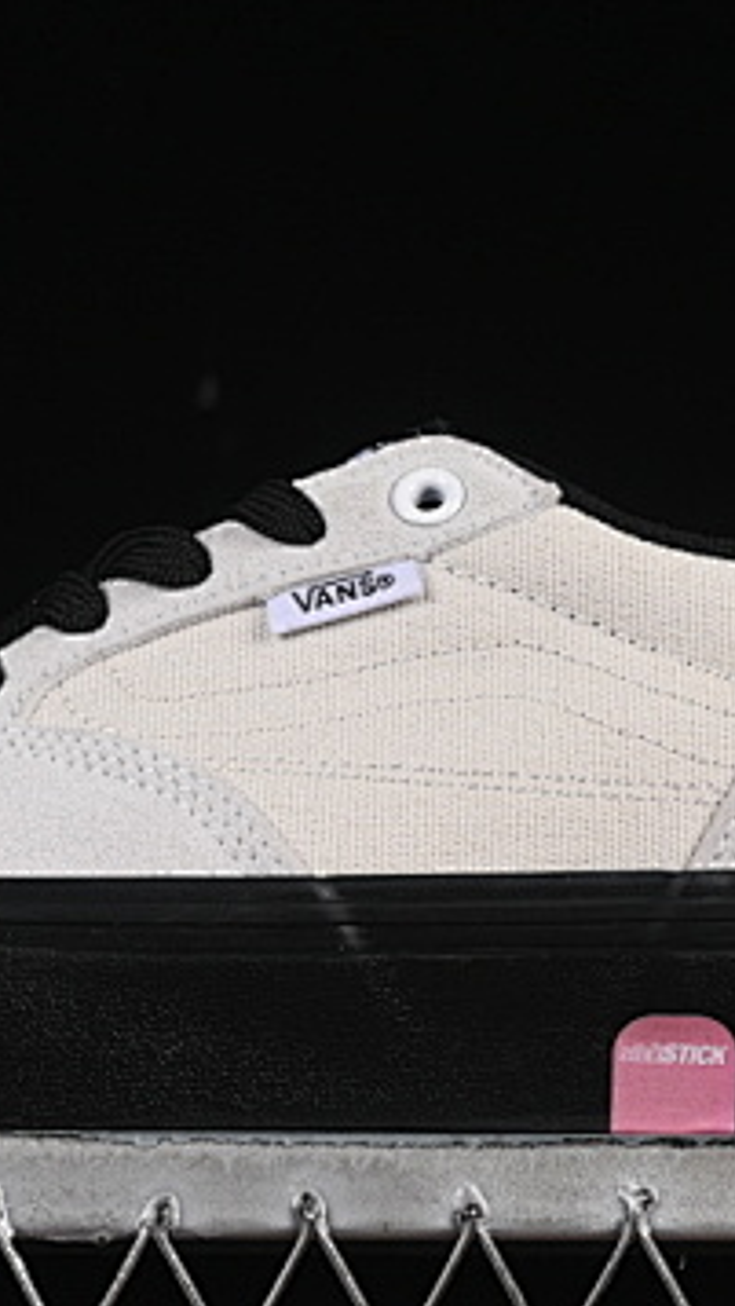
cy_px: 525
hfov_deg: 6.9
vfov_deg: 12.2
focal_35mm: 176
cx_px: 179
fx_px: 6094
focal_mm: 50
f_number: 8
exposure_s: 1/80
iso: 160
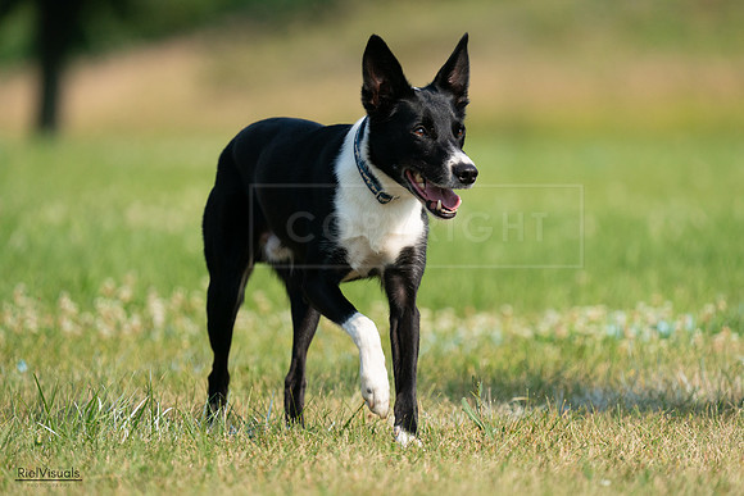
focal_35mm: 506
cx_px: 372
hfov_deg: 4.1
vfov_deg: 2.7
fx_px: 10459
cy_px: 248
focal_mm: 506
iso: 1250
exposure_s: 1/4000
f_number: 6.3
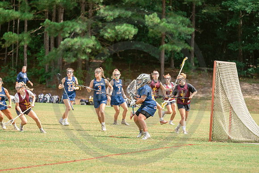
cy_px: 86
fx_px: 1439
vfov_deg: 6.9
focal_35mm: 200
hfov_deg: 10.3
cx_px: 130
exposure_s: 1/1250
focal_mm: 200
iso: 250
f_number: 4.5
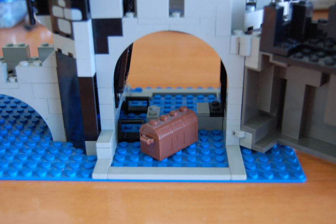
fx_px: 434
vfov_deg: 28.9
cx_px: 168
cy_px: 112
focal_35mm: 46
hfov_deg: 42.4
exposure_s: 1/20
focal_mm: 31
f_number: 4.5
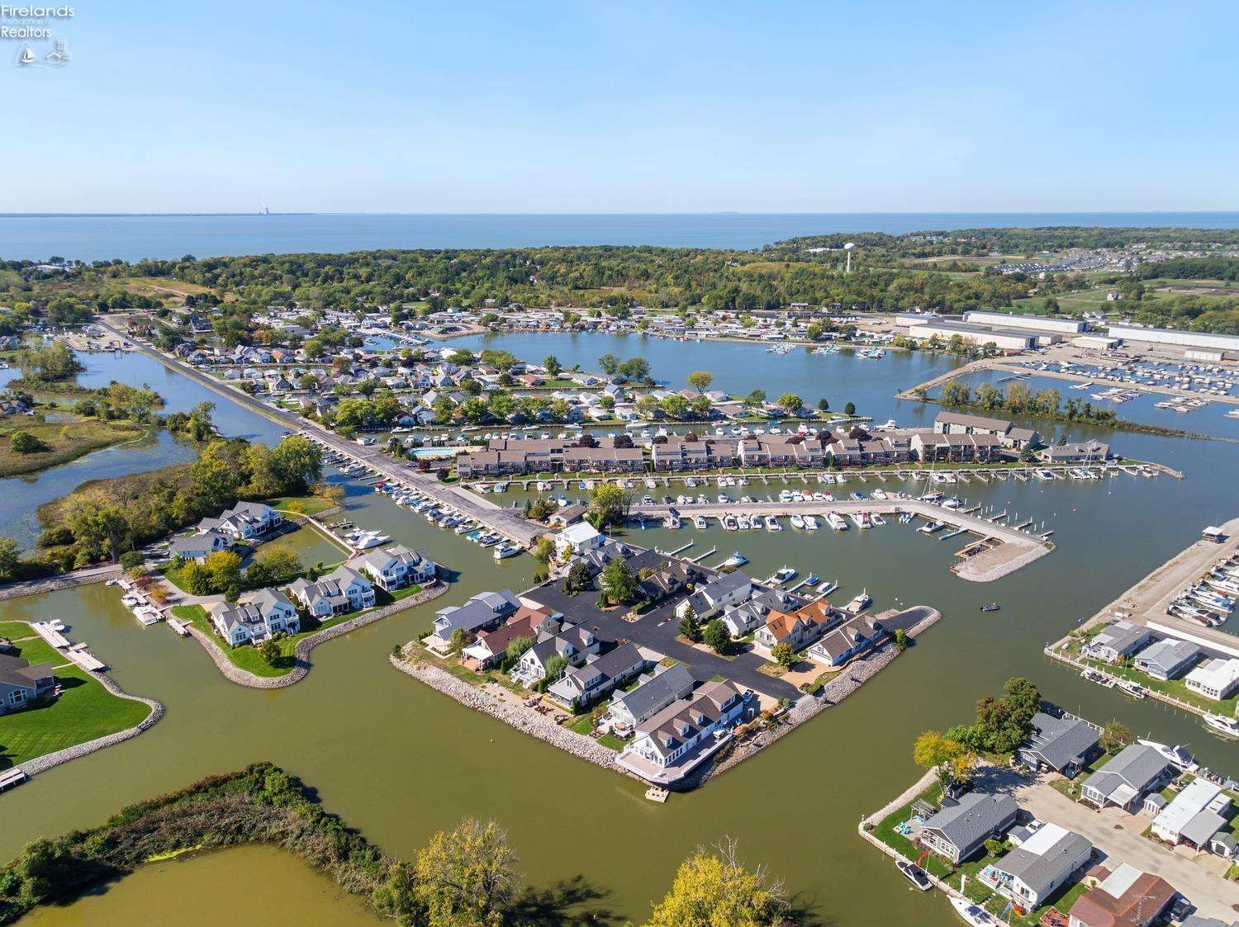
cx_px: 620
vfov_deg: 56.8
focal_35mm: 24
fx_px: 858
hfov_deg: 71.6
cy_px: 464
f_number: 2.8
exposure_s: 1/100
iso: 100
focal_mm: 12.29
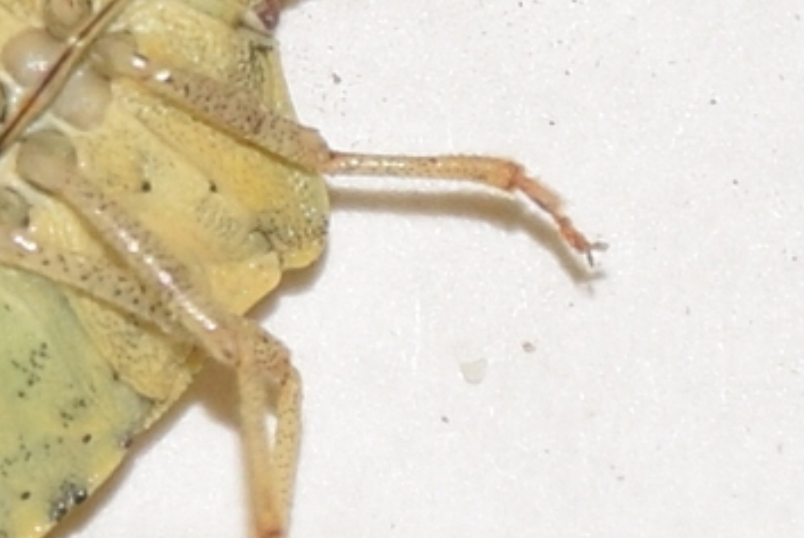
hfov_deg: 3.6
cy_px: 191
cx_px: -133
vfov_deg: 2.4
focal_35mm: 568
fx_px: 12701
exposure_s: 1/160
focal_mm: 140
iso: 125
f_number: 11
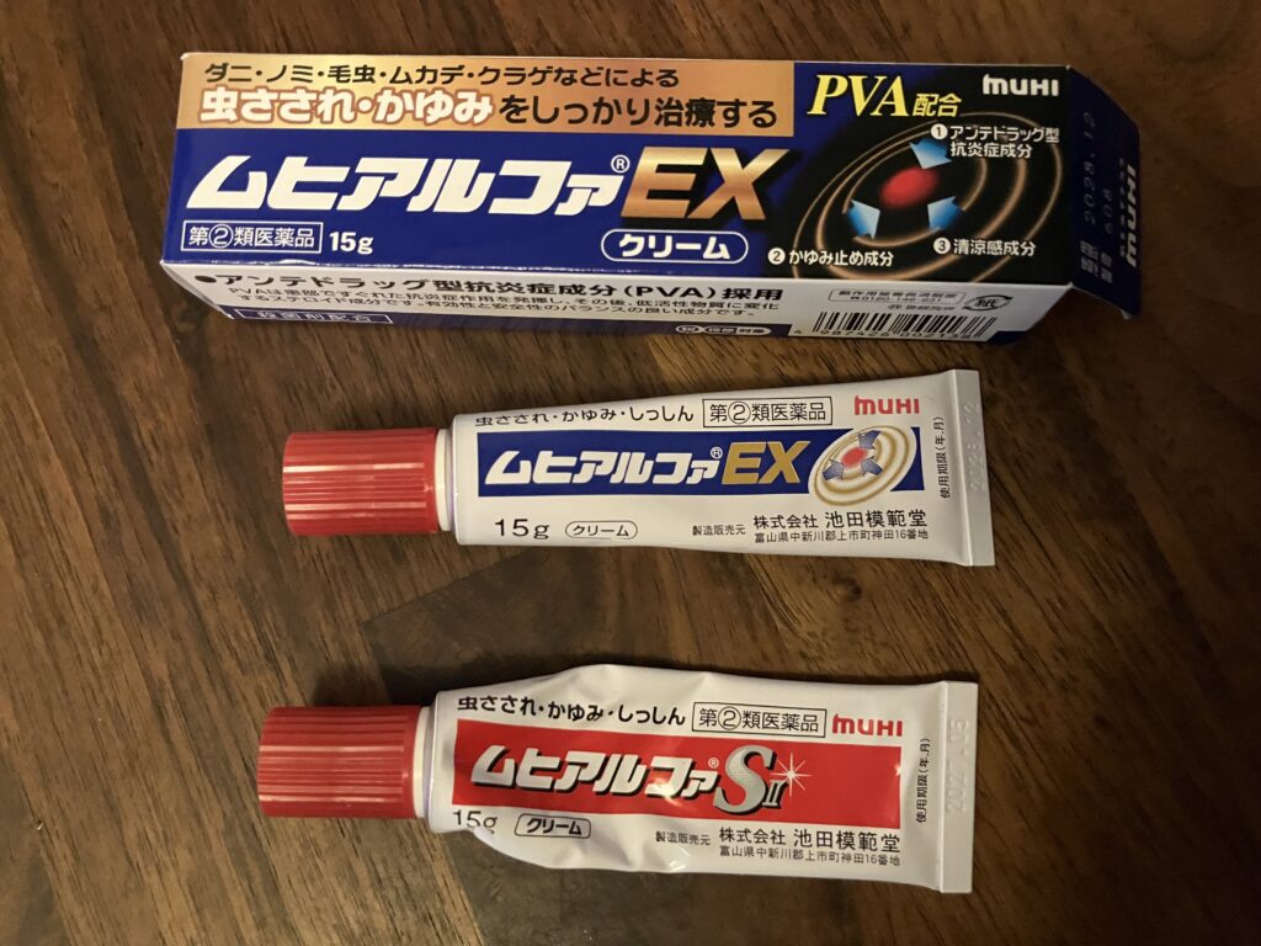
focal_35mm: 28
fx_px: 1020
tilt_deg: -81.3
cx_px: 630
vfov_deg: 49.7
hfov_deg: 63.4
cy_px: 473
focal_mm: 3.99
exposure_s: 1/26
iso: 500
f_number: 1.8
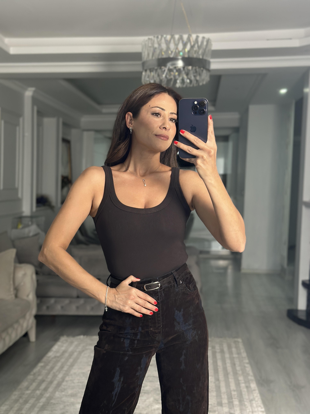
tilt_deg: -16.3
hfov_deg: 30.3
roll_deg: -0.4
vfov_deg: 39.7
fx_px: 573
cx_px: 155
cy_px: 207
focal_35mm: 48
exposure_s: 1/50
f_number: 1.78
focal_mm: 6.86
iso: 200
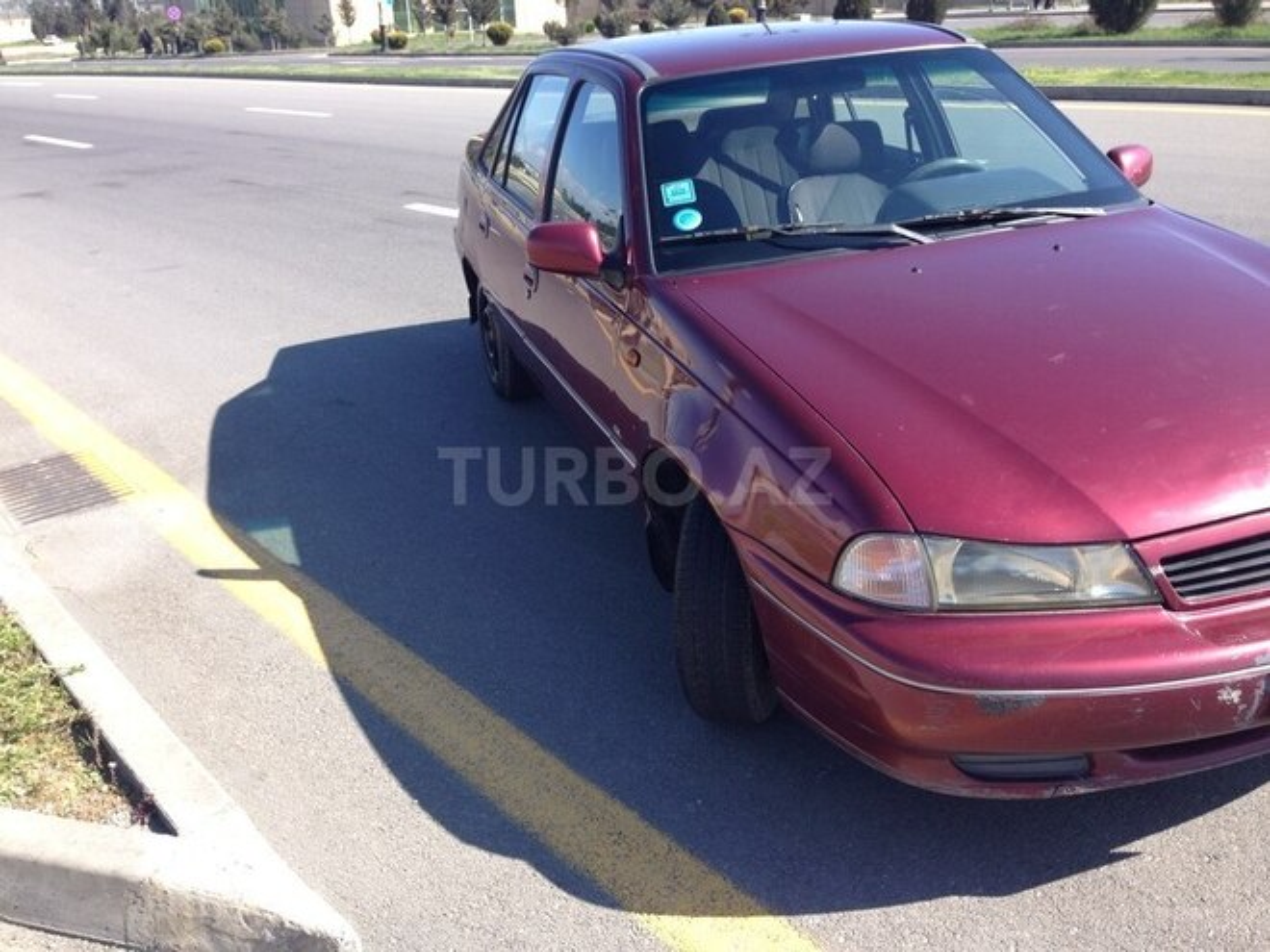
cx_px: 635
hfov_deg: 55.4
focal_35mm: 33
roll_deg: +3.8
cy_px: 476
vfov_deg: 42.9
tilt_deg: -22.3
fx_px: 1211
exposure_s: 1/565
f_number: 2.4
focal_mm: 4.12
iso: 50
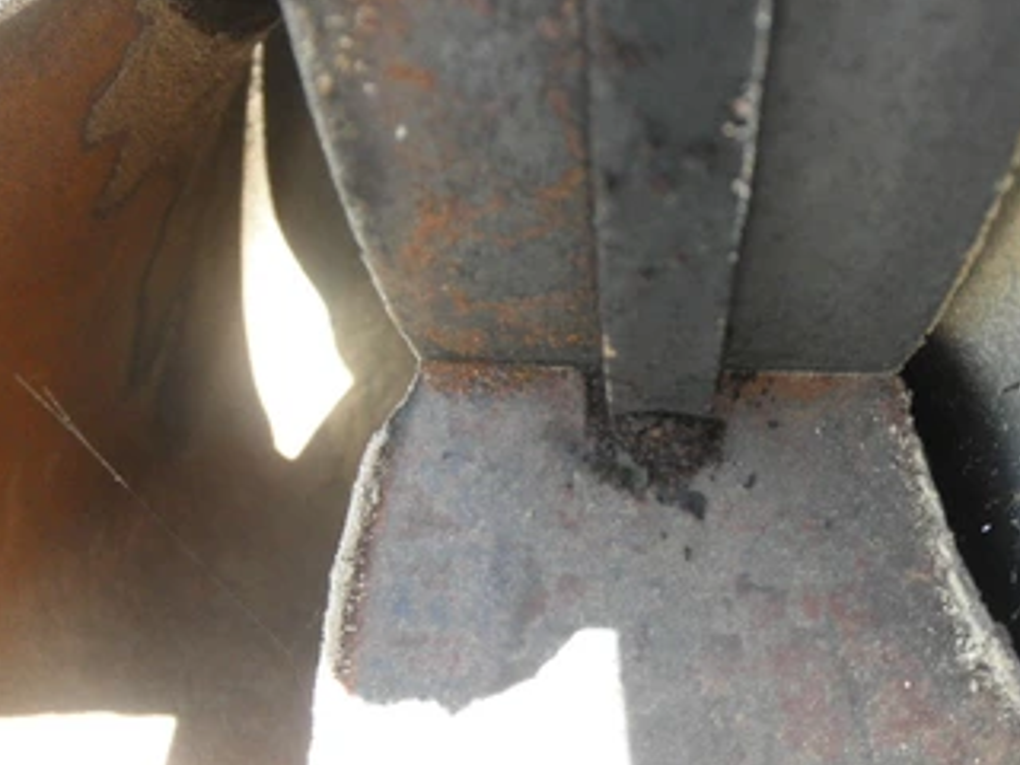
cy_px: 316
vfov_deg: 40.6
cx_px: 625
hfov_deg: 52.2
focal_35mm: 35
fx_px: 1031
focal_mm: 5
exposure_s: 1/40
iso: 64
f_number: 3
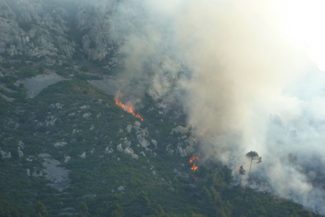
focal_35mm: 324
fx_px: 2925
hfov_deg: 6.4
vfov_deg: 4.2
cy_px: 110
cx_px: 162
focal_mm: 49.2
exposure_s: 1/250
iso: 80
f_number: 4.9
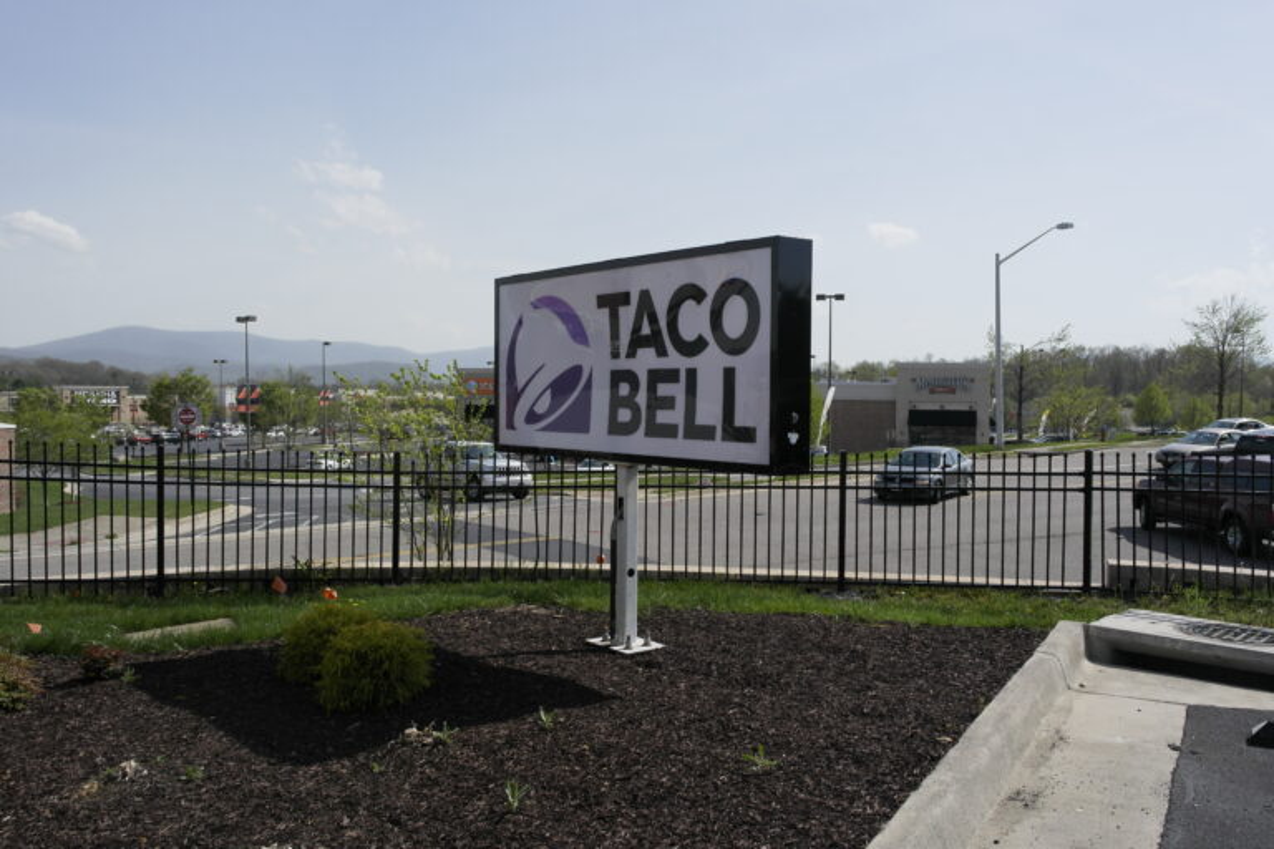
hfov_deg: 61.9
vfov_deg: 43.6
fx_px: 1062
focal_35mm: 30
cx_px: 637
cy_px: 424
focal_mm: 20
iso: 200
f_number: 7.1
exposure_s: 1/640
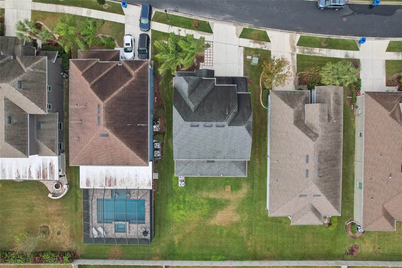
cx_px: 201
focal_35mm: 22
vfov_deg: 57.2
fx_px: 246
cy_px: 134
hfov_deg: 78.6
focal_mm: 8.4
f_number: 2.8
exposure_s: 1/500
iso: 400
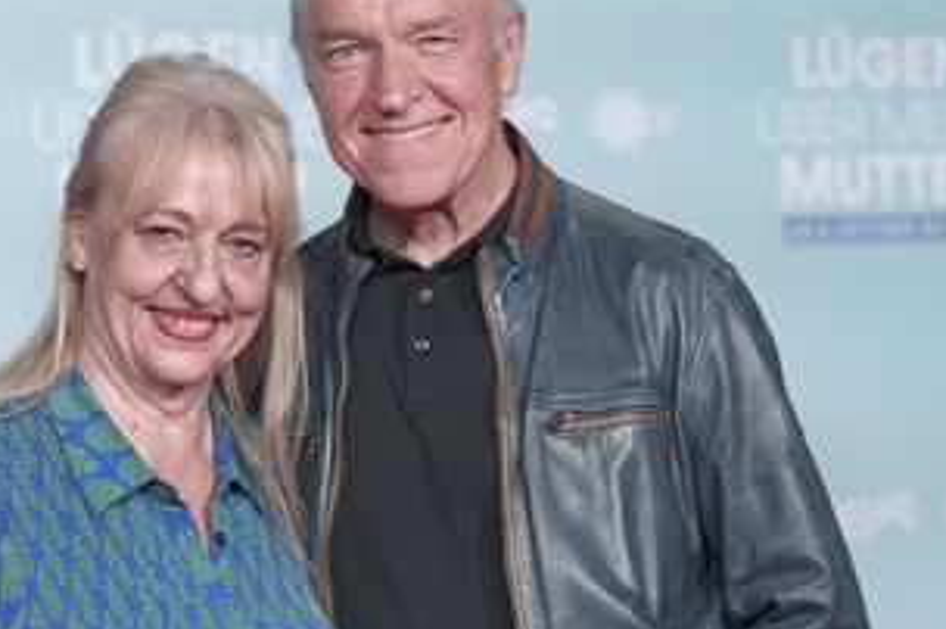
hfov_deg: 13.9
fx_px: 3859
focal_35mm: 147
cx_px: 288
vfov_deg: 9.3
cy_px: 330
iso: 500
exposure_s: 1/250
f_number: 3.5
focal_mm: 99
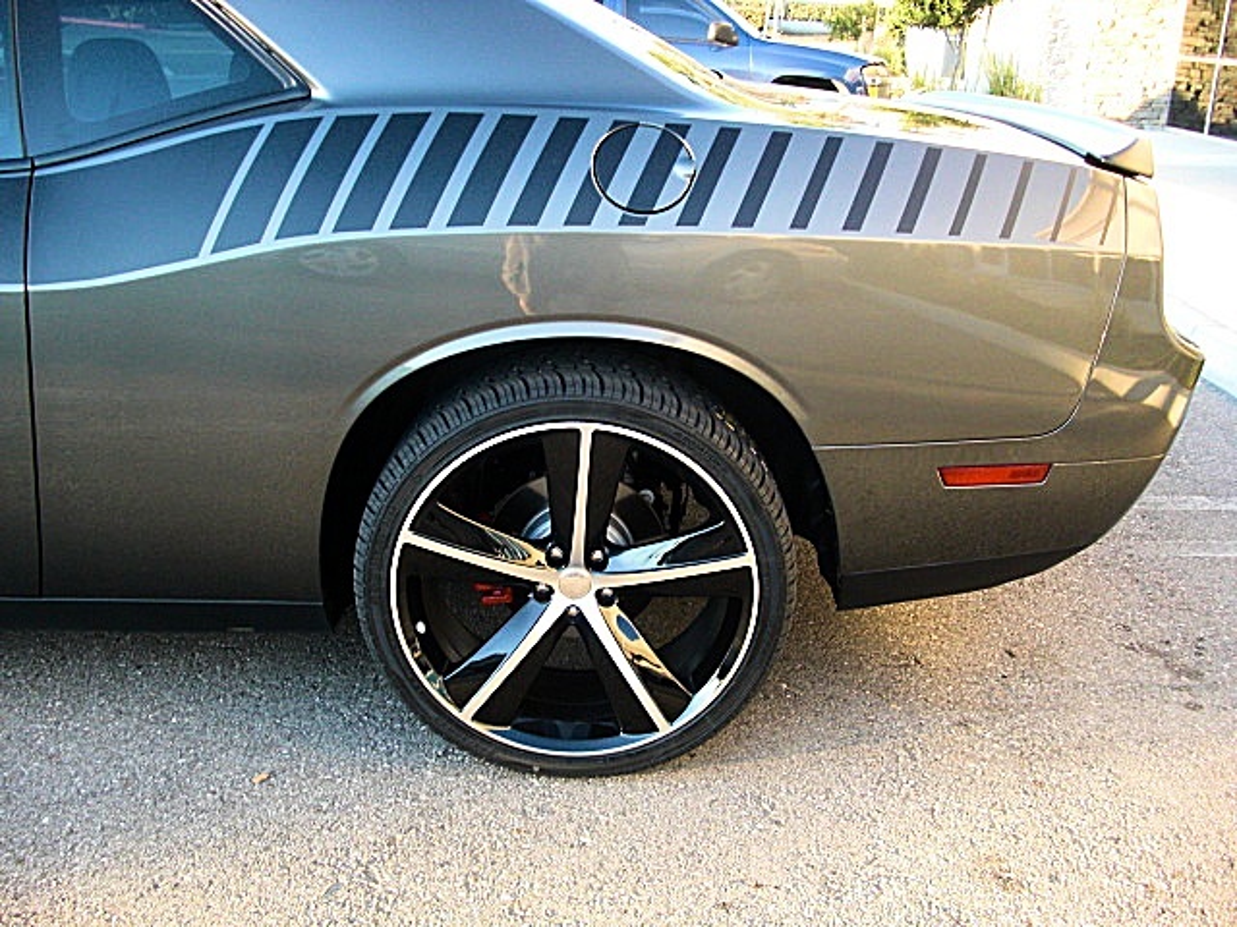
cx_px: 618
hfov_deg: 51.4
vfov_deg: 39.7
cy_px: 464
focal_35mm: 36
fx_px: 1286
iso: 200
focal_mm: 6.3
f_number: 2.8
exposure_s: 1/100
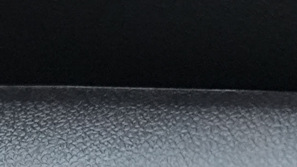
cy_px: 482
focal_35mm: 562
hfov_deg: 3.8
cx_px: -35
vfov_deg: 2.1
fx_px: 4424
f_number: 4
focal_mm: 81
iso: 12800
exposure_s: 1/125
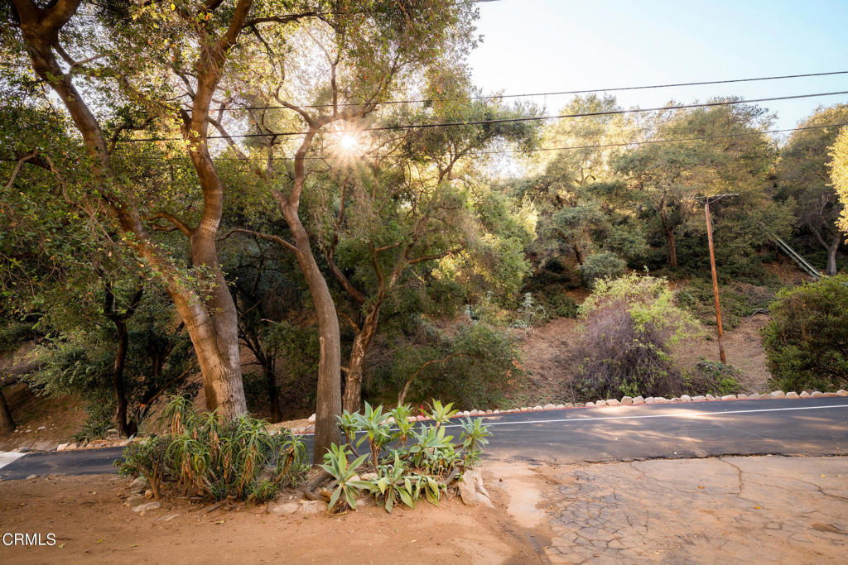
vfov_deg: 70.5
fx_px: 400
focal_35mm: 17
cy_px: 282
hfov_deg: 93.3
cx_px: 424
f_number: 10
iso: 100
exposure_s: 1/25
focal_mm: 17
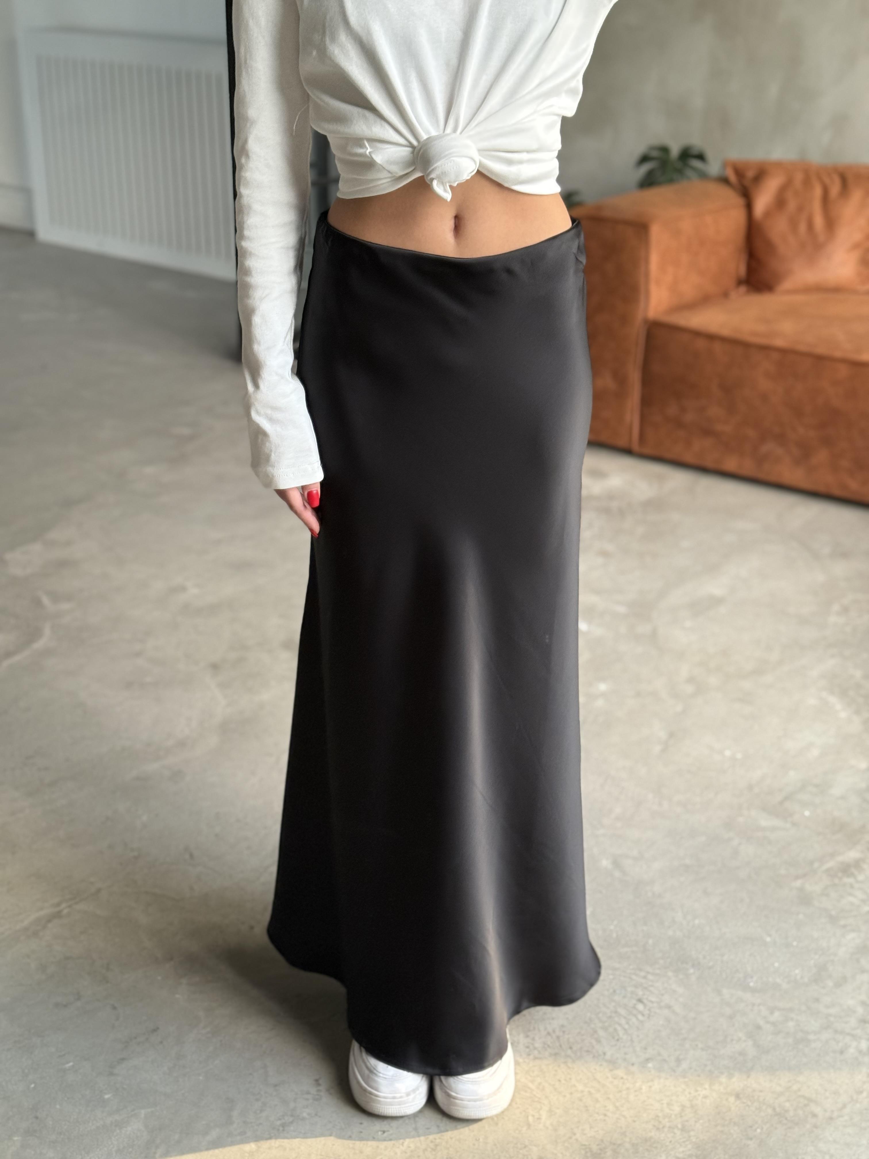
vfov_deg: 39.7
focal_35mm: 48
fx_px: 1607
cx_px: 434
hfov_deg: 30.3
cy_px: 580
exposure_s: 1/60
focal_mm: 6.76
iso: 250
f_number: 1.78
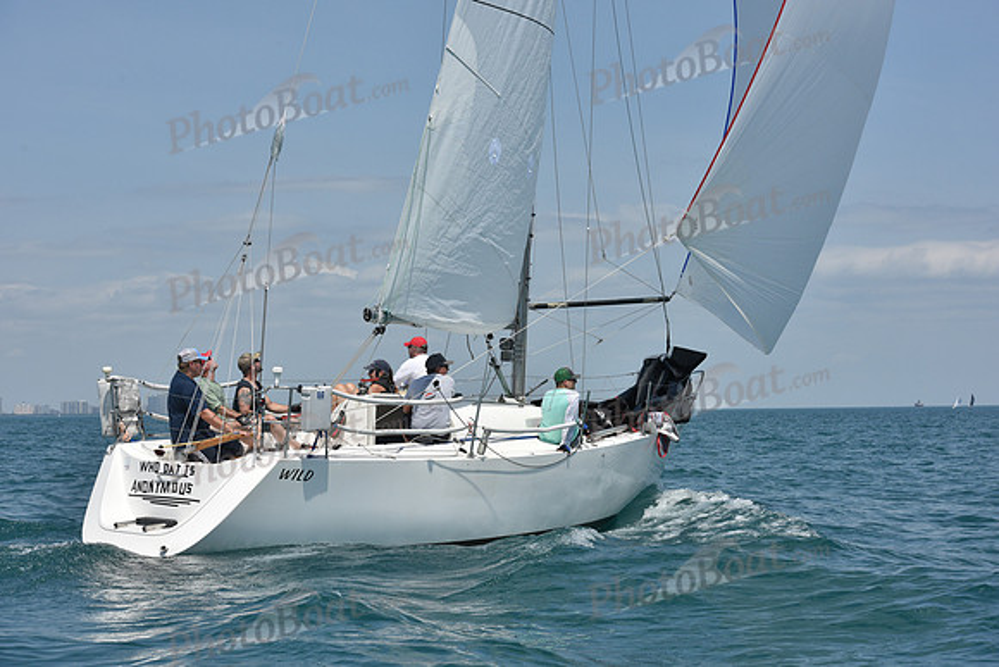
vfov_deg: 19.5
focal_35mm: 70
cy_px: 334
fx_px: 1943
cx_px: 500
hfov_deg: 28.8
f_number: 9
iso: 250
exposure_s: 1/1250
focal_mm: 70
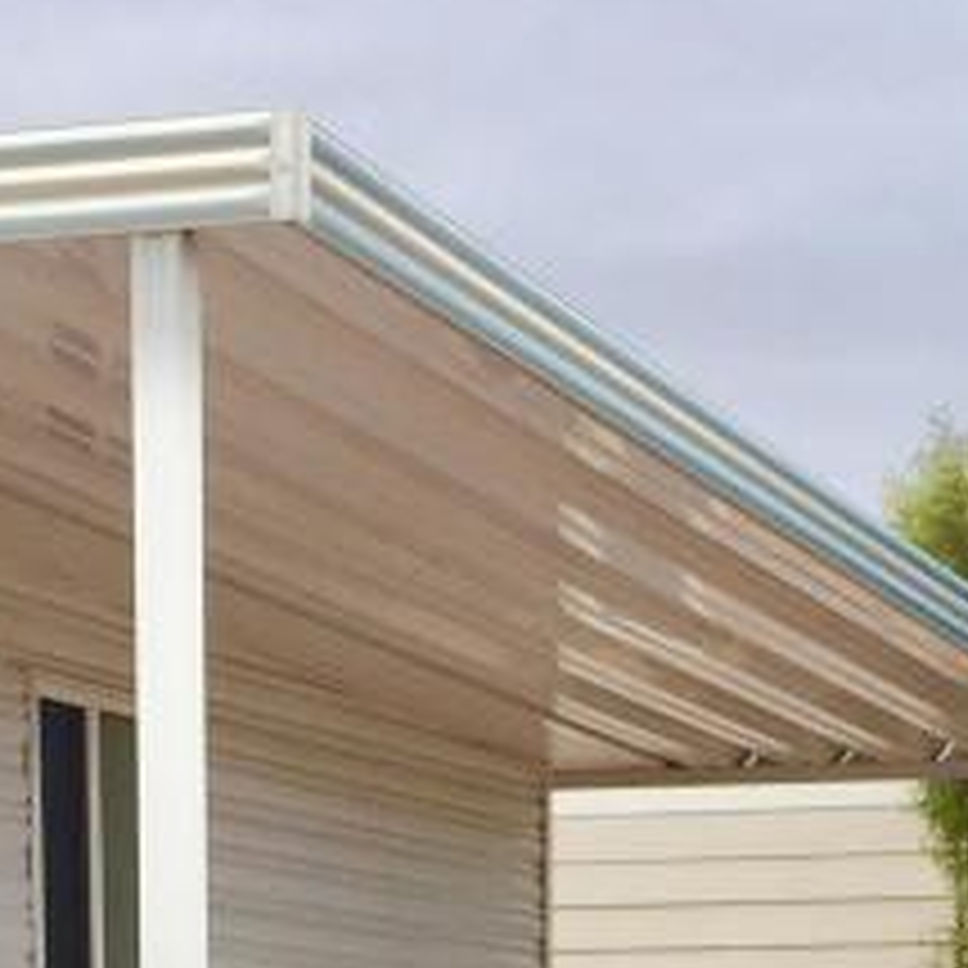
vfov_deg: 13.2
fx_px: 3860
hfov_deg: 14.3
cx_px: 594
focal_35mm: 122
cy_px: 1625
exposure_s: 1/694
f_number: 2.2
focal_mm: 4.15
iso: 32
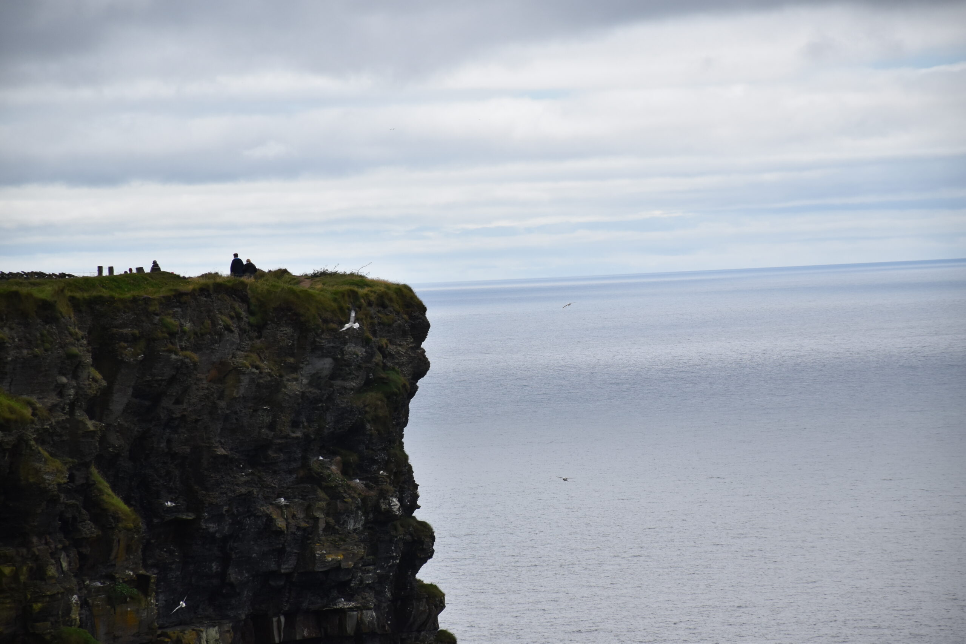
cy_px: 322
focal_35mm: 210
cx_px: 483
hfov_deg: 9.8
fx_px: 5636
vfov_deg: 6.5
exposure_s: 1/1600
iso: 400
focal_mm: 140
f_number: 7.1
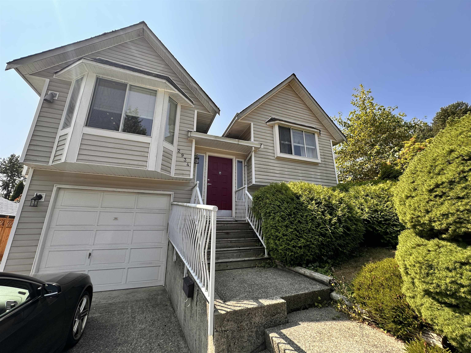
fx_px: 190
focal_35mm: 14
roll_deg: -0.7
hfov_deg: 102.1
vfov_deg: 85.7
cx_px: 236
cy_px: 176
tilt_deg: +15.9
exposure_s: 1/698
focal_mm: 2.22
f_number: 2.2
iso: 40
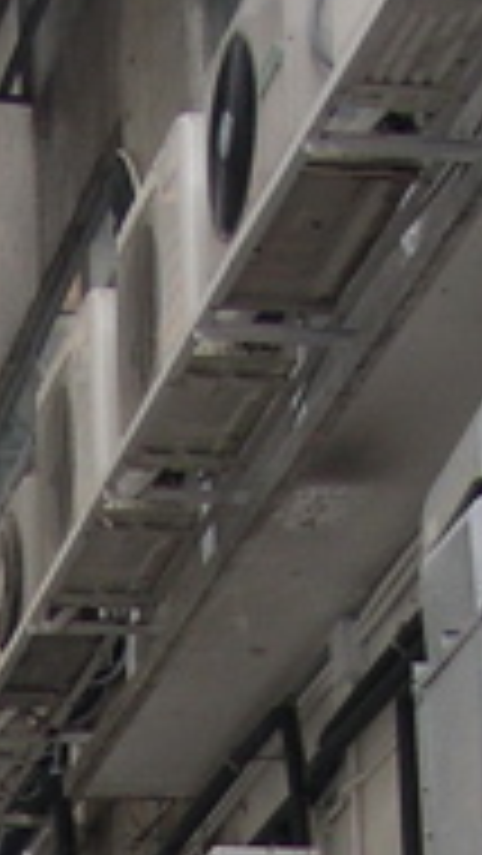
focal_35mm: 186
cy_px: 1811
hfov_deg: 6.5
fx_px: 4222
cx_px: -92
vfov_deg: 10.5
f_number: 2.8
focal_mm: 8
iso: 100
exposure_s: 1/209
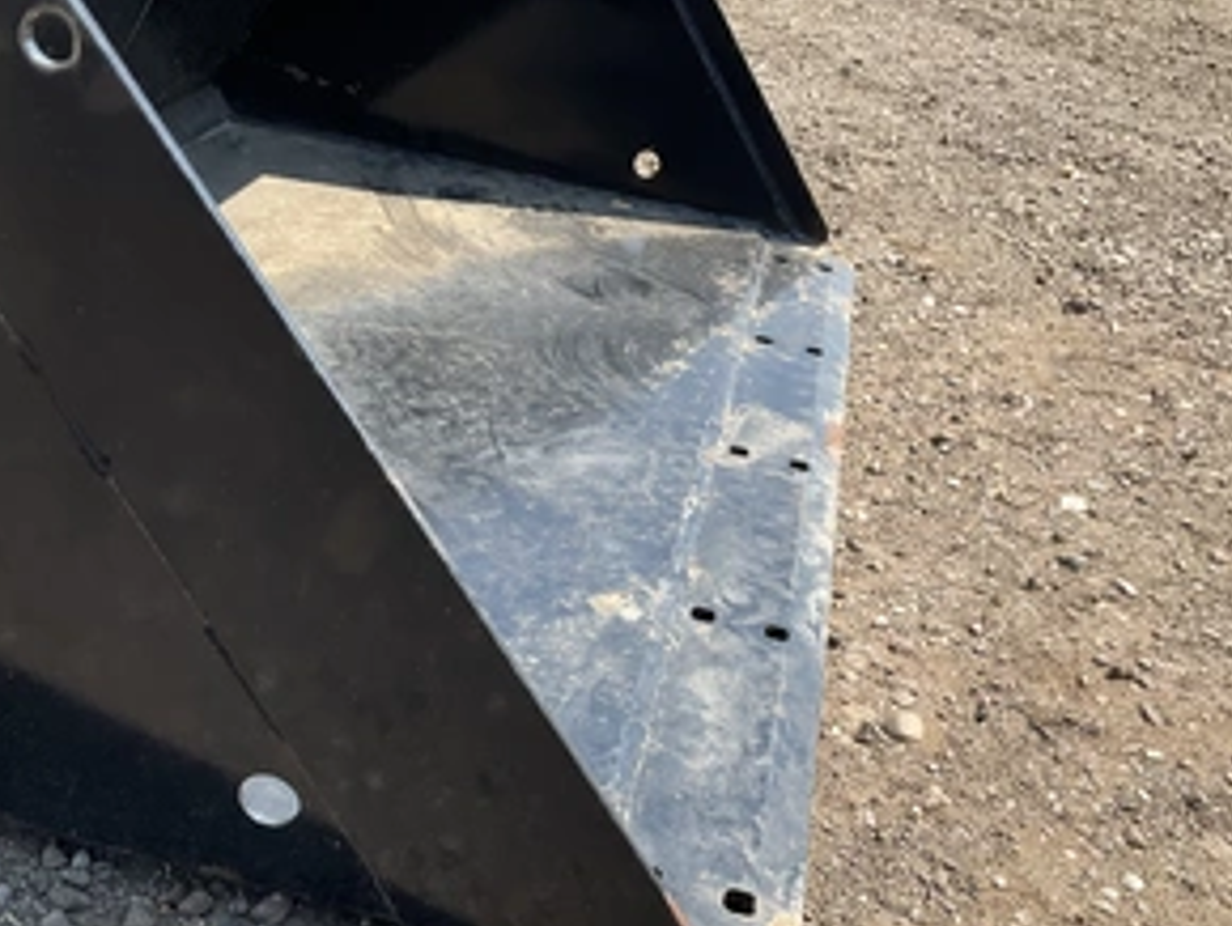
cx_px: 561
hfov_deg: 46.7
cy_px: 565
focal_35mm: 40
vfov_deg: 35.9
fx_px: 1425
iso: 25
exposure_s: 1/829
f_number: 1.8
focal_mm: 3
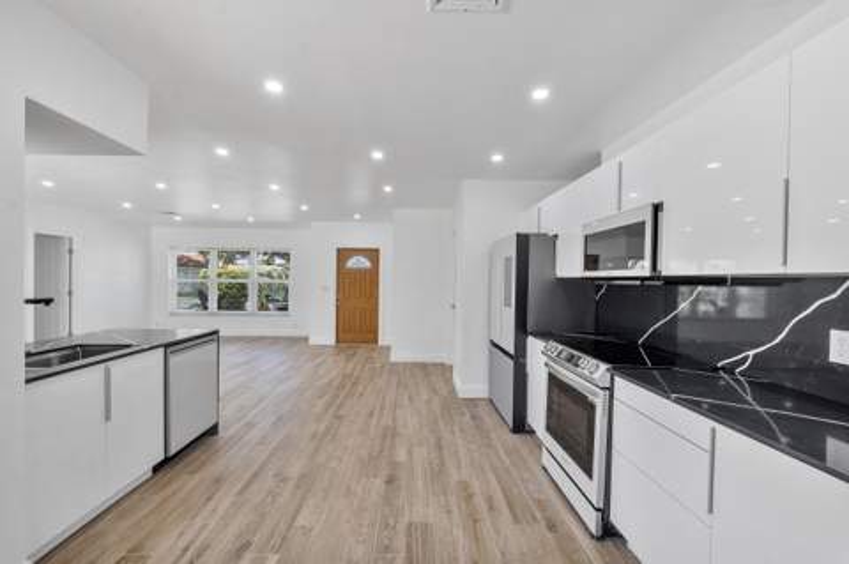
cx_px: 424
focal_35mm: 15
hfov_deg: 100.4
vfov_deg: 77.2
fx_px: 353
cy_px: 282
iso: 160
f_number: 11
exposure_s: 1/15
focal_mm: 10
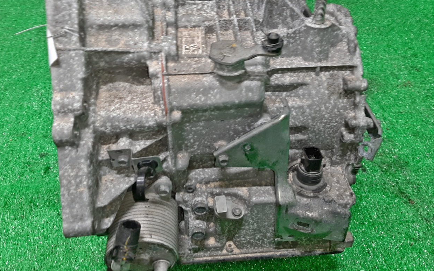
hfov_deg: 59.6
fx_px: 378
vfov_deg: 39.4
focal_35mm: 32
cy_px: 120
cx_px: 209
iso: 109
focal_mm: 3.93
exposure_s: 1/50
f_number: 1.7
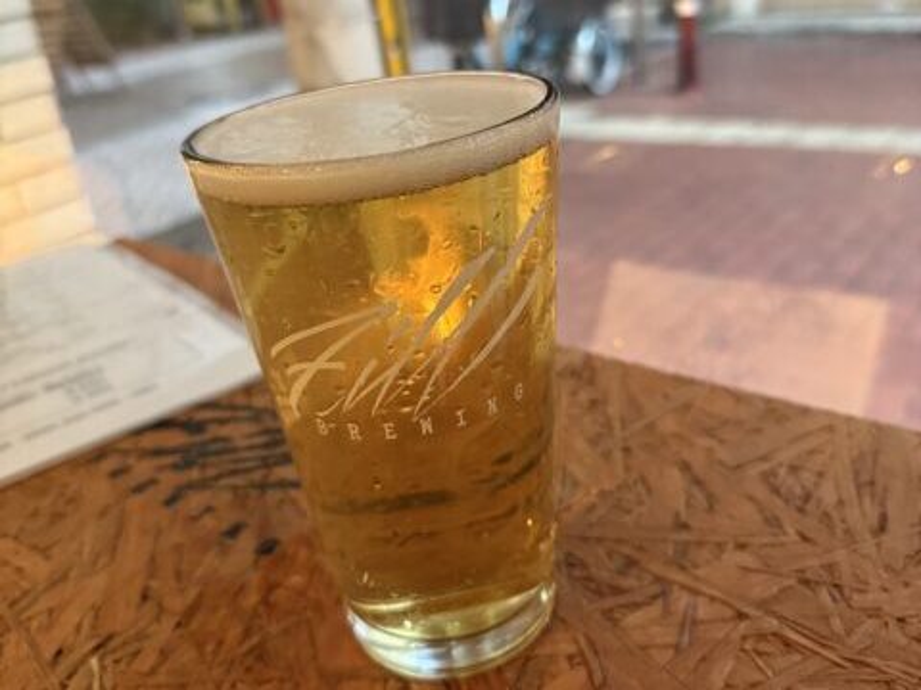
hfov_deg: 71.6
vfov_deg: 56.8
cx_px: 460
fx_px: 639
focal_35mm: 24
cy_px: 345
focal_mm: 6.76
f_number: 1.78
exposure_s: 1/60
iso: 800
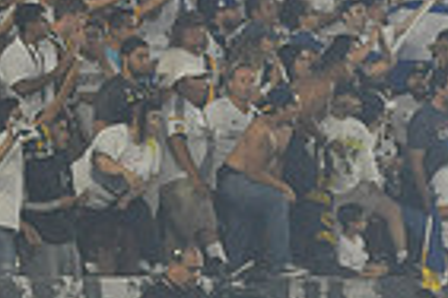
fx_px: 6147
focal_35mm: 494
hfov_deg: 4.2
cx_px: 454
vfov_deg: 2.8
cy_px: 22
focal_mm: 120
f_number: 3.2
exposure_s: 1/2500
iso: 3200
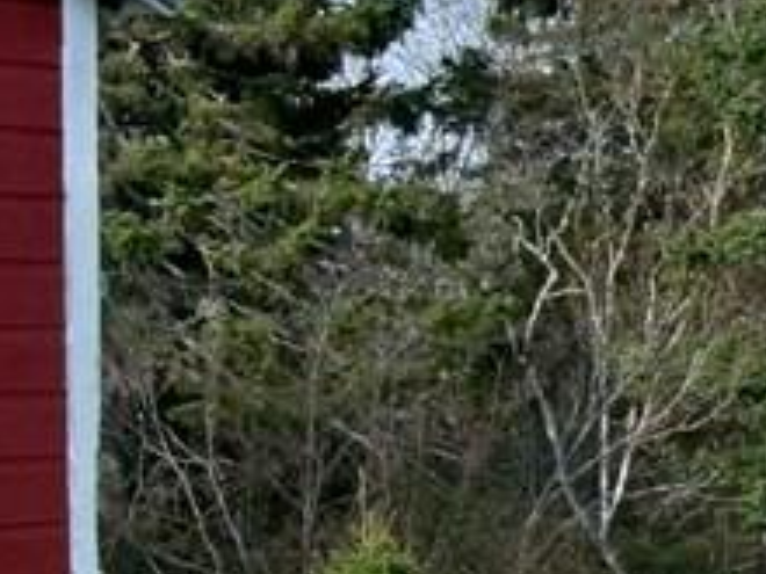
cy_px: 543
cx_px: 1522
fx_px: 3607
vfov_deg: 9.1
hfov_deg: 11.0
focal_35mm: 163
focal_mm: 6.2
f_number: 3.5
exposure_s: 1/400
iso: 80
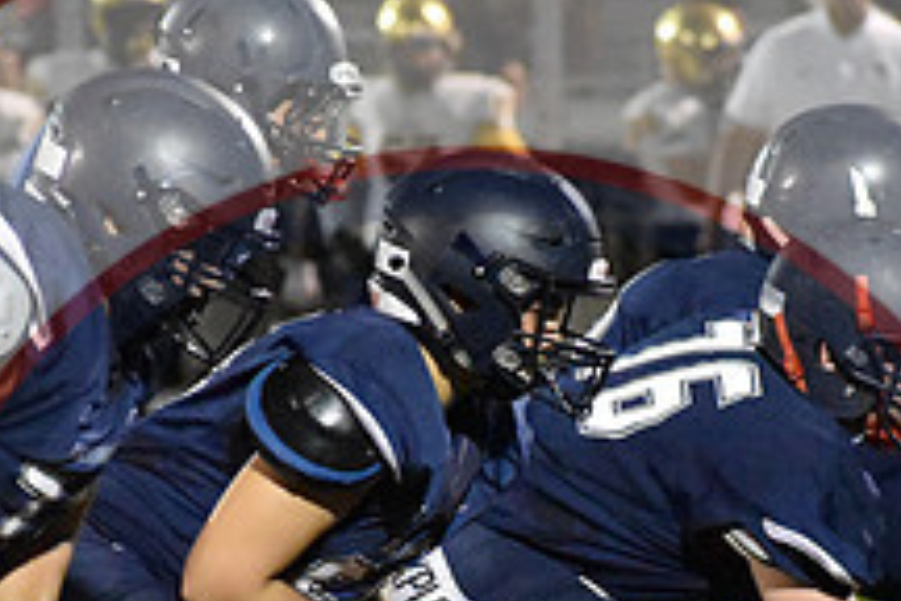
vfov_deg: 2.0
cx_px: 455
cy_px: 599
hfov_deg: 2.9
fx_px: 17602
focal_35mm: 703
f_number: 5
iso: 12800
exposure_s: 1/400
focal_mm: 175
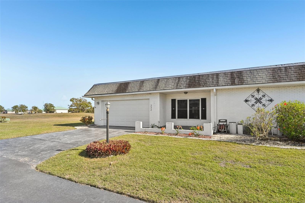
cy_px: 102
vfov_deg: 67.3
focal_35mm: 18
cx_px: 152
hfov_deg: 90.1
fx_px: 152
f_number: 8
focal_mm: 18
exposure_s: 1/1600
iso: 400
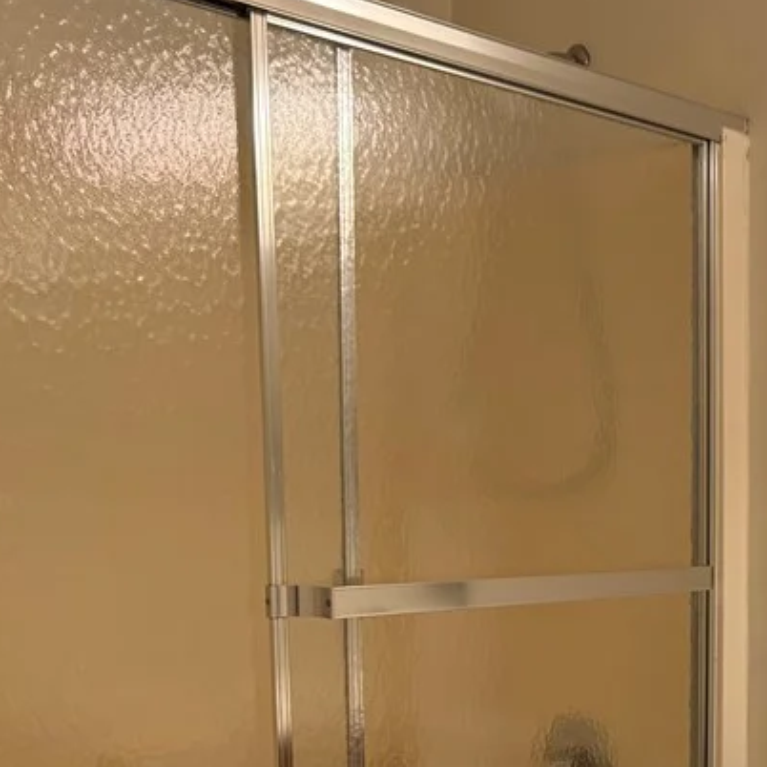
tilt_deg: -7.4
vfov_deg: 30.6
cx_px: 910
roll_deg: -1.3
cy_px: 651
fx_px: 1354
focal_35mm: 54
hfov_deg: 27.9
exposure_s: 1/120
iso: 200
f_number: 1.78
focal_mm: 6.76
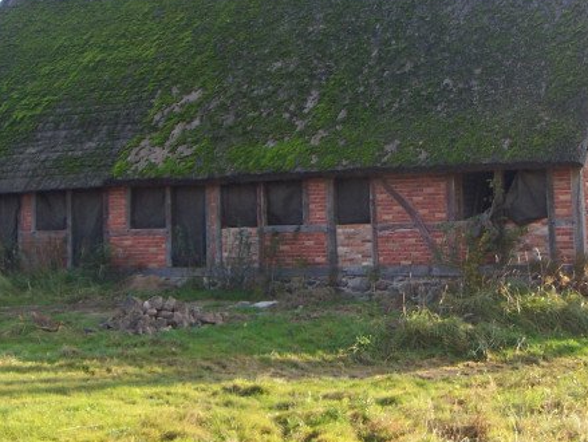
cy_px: 82
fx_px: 1207
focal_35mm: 71
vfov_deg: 20.5
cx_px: 363
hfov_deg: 27.3
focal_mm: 6.4
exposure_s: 1/125
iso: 64
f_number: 3.9
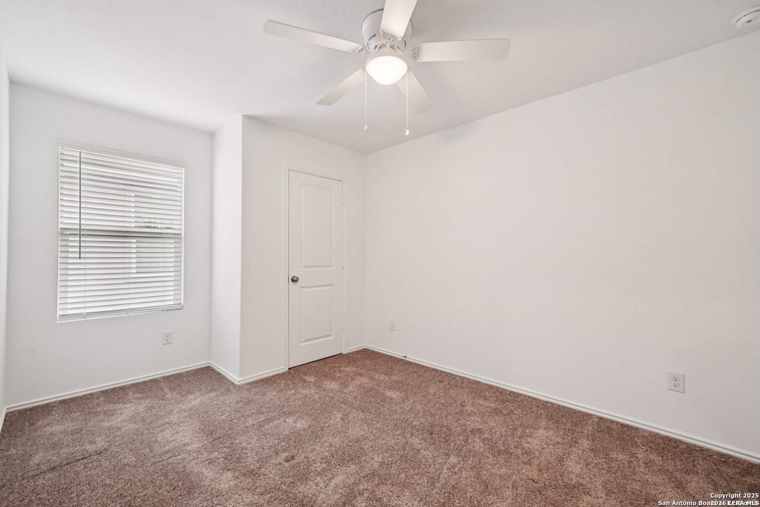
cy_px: 254
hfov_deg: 100.4
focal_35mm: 15
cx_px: 380
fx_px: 317
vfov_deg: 77.3
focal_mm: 15
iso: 800
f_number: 8
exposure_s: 1/15
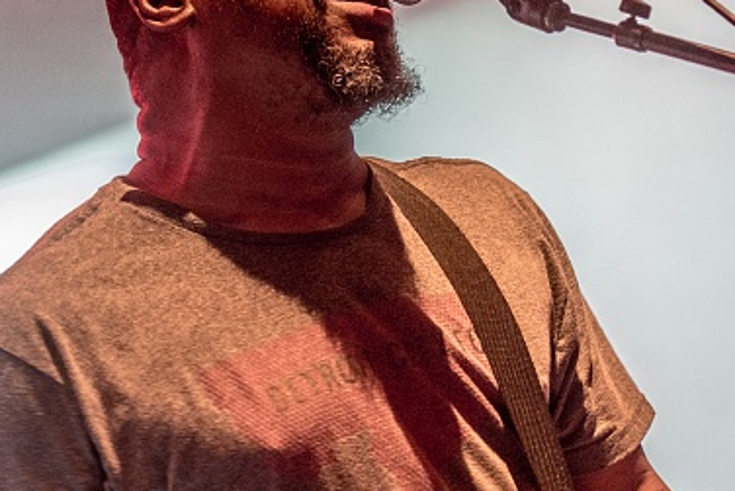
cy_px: 248
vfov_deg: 5.2
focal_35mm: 264
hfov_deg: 7.8
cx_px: 393
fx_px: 5392
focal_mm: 92
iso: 1600
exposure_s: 1/100
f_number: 2.8
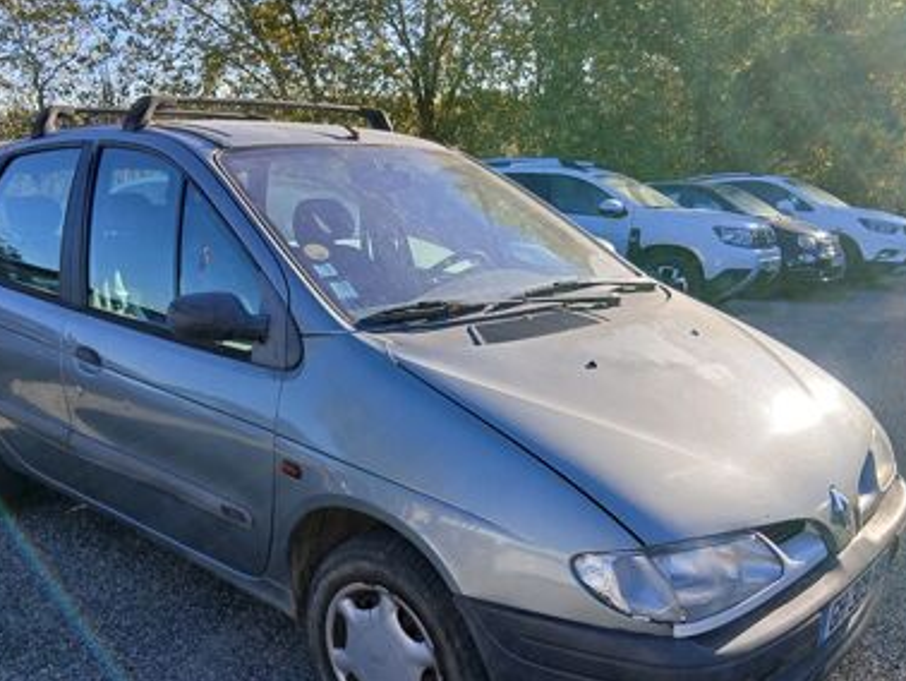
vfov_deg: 42.7
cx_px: 405
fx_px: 864
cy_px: 427
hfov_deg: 55.2
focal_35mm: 33
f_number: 1.8
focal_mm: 3.98
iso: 20
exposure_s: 1/180
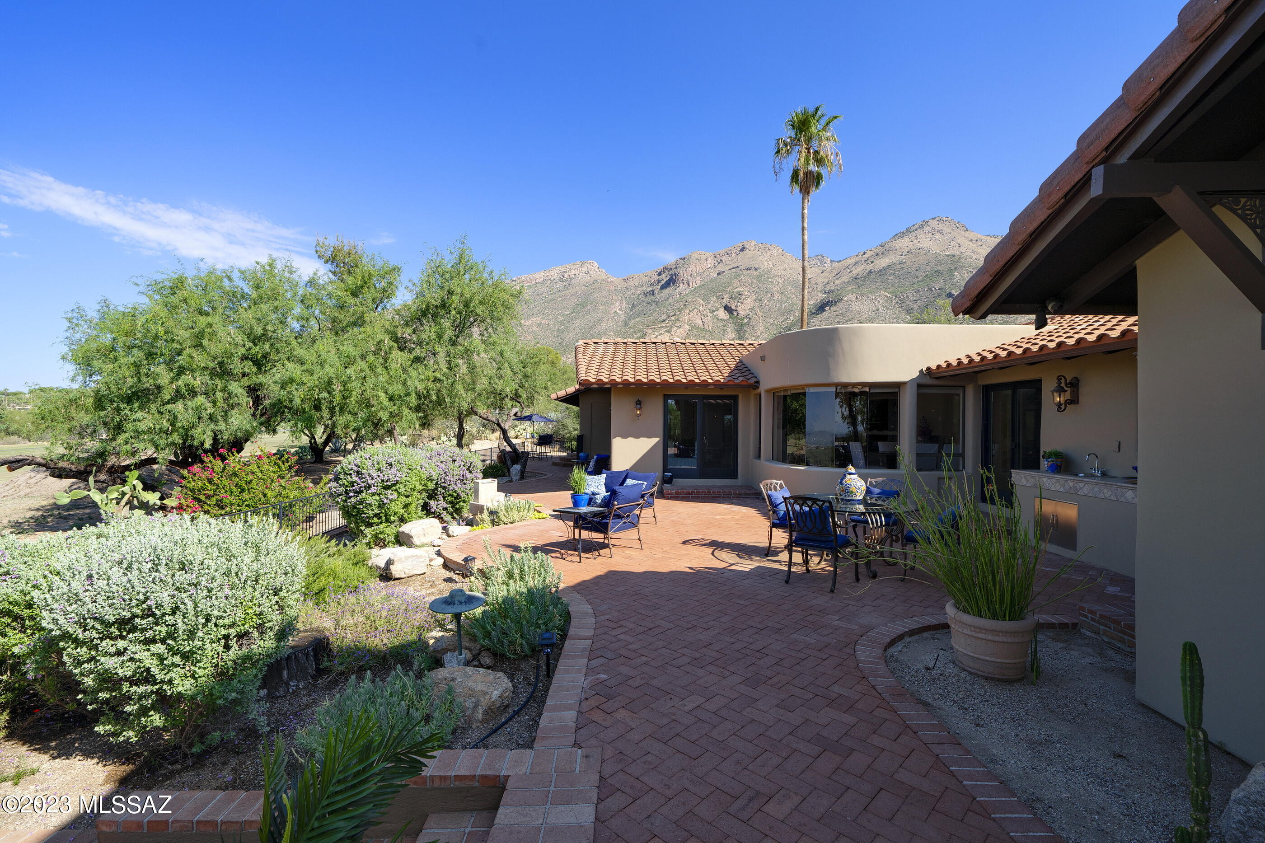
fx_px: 527
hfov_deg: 100.4
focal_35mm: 15
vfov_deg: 77.3
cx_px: 632
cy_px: 422
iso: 100
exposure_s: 1/160
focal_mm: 15
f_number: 9
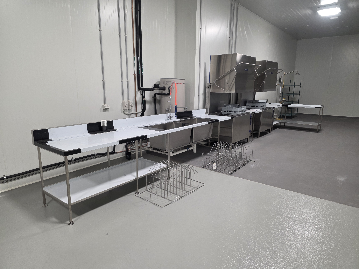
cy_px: 134
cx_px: 180
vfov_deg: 58.9
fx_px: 239
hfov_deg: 73.9
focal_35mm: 23
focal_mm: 6.3
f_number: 1.7
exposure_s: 1/100
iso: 80
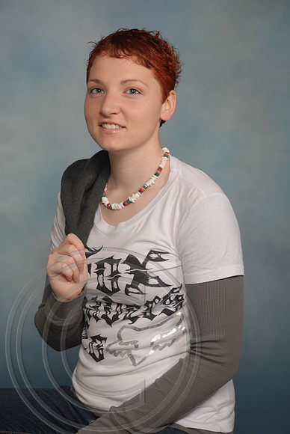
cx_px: 145
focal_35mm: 93
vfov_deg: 21.9
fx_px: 1121
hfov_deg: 14.7
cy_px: 217
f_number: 5.6
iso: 100
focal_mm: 62
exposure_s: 1/125
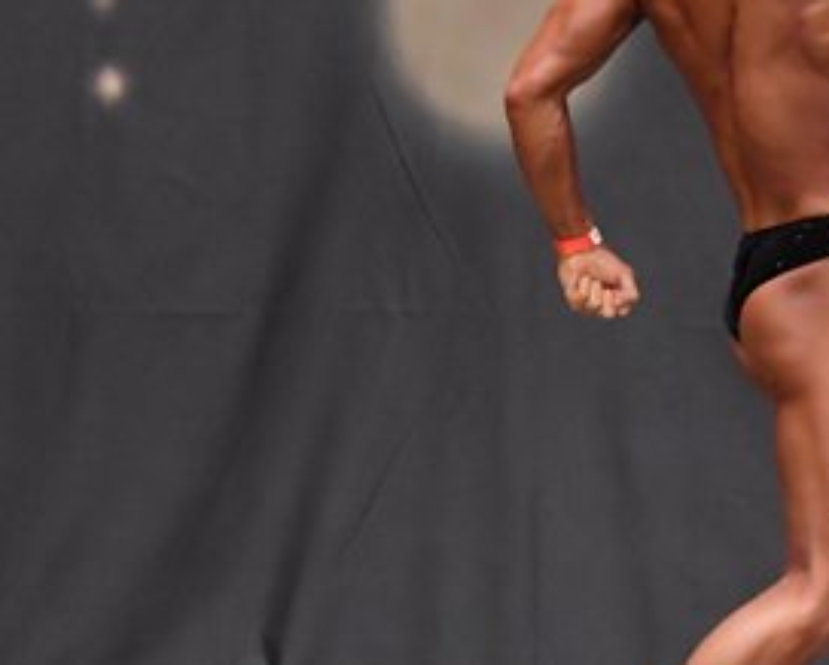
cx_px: 593
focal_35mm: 539
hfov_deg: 3.6
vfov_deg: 2.9
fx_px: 13234
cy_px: 226
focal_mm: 135
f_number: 5.6
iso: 6400
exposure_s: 1/400
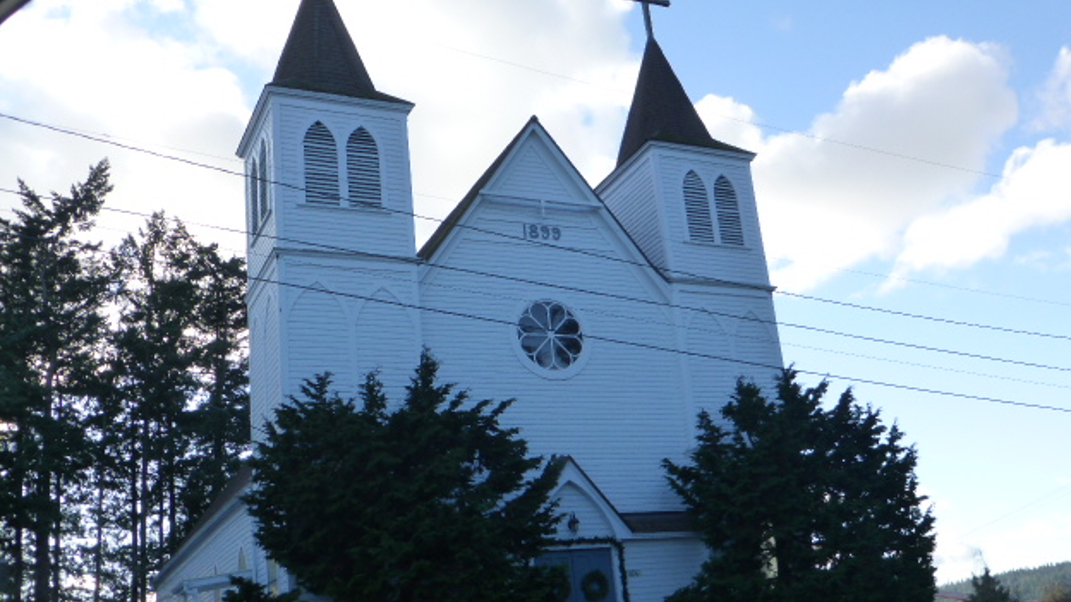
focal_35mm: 38
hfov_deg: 52.8
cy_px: 376
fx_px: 1079
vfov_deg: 31.1
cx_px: 548
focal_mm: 6.1
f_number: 3.7
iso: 160
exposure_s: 1/400
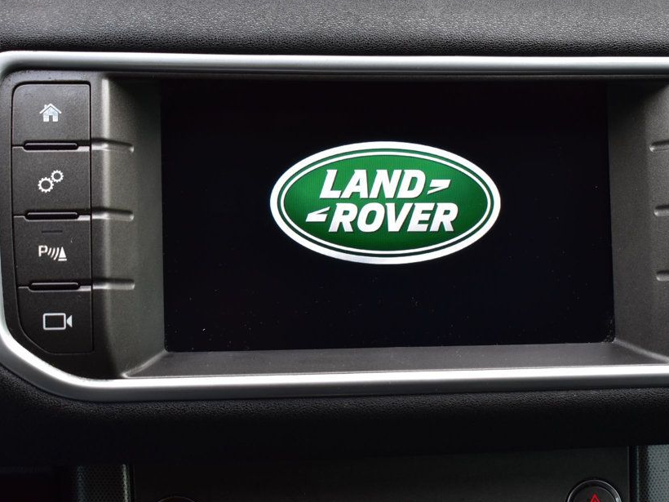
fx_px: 1391
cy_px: 254
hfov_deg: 27.0
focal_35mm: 72
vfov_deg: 20.4
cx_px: 377
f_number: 7.1
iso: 400
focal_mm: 40
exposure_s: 1/25
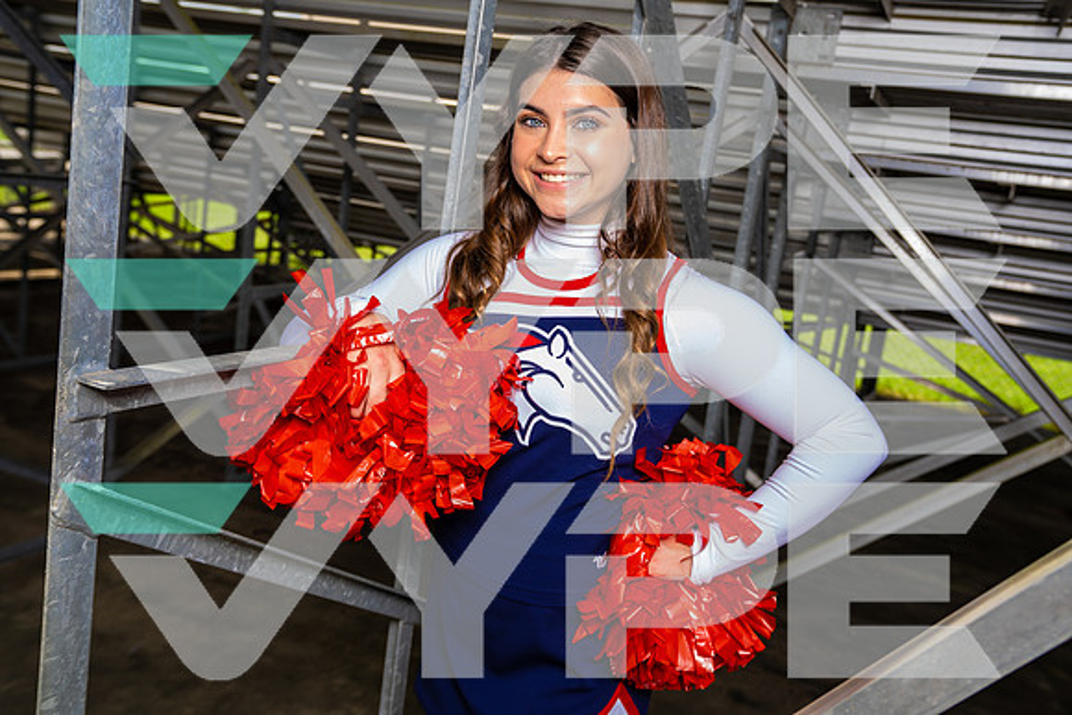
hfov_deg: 55.8
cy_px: 358
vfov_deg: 38.9
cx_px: 536
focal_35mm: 34
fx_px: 1013
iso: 100
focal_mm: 34
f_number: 4.5
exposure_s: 1/250
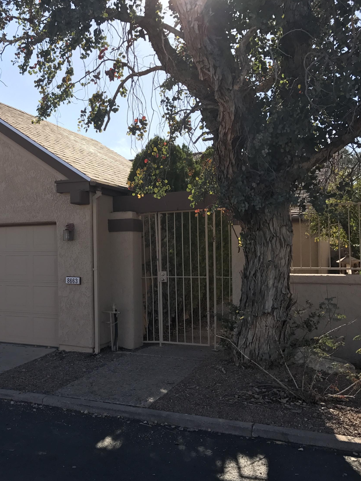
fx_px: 528
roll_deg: +0.5
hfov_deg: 36.4
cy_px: 239
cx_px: 71
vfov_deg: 49.0
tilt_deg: +0.7
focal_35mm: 38
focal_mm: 3.99
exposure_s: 1/1294
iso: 20
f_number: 1.8
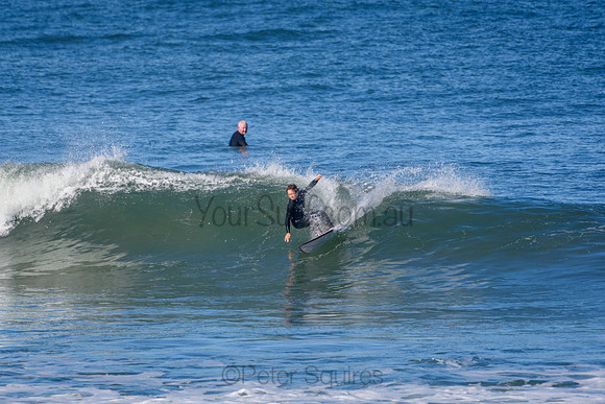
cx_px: 302
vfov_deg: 1.8
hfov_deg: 2.7
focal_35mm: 750
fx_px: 12607
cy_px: 202
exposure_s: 1/2000
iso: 360
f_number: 5.6
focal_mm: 500
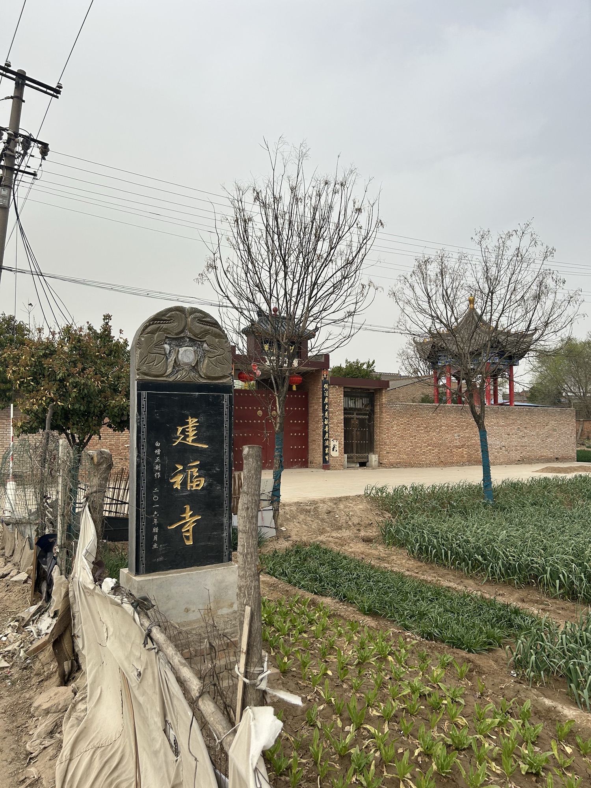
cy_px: 394
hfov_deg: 53.1
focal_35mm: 26
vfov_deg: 67.3
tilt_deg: +3.1
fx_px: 592
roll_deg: +0.2
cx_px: 296
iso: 50
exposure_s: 1/3356
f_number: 1.5
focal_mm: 5.7
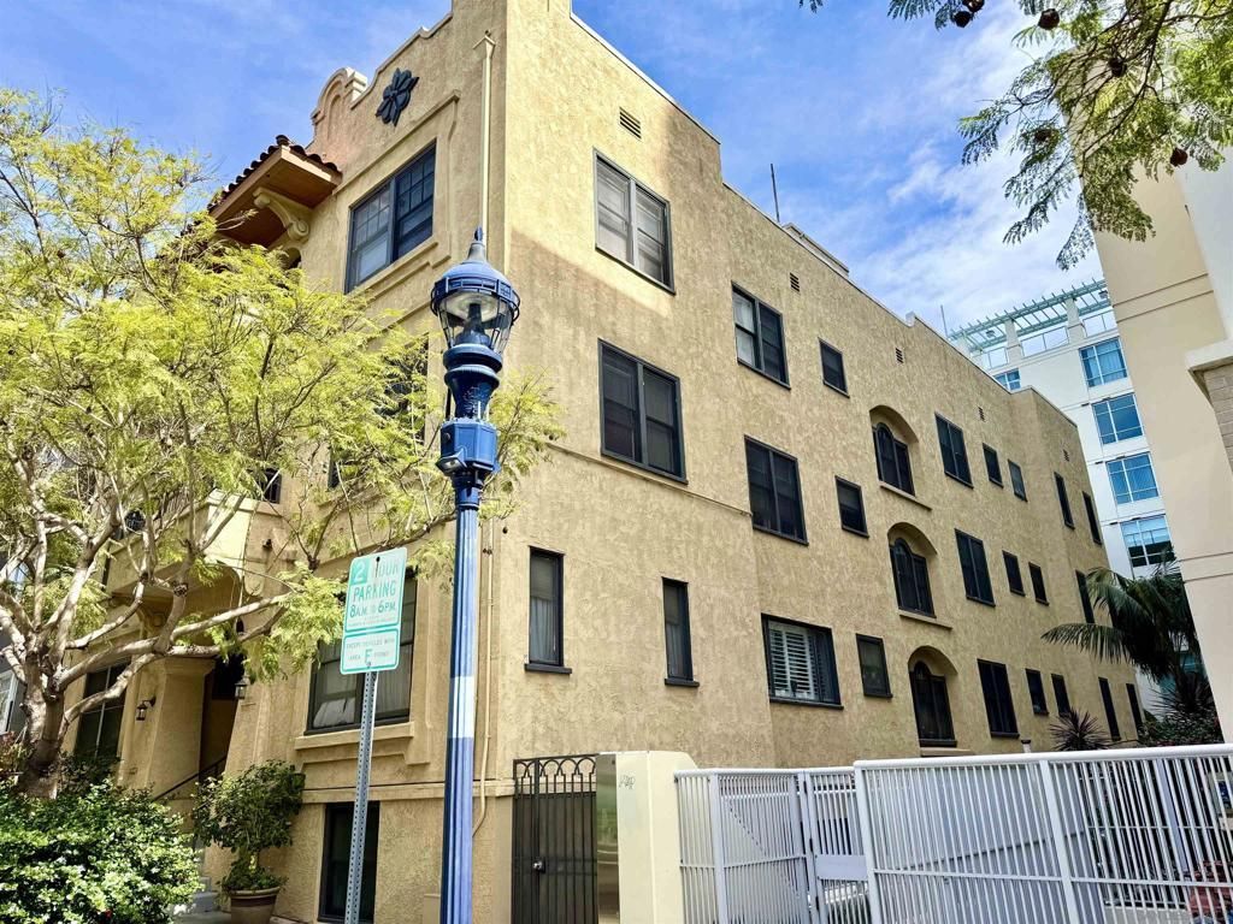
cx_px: 616
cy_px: 462
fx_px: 855
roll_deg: +2.9
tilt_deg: +20.8
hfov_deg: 71.6
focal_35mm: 24
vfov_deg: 56.8
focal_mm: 6.76
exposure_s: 1/2110
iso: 80
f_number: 1.78
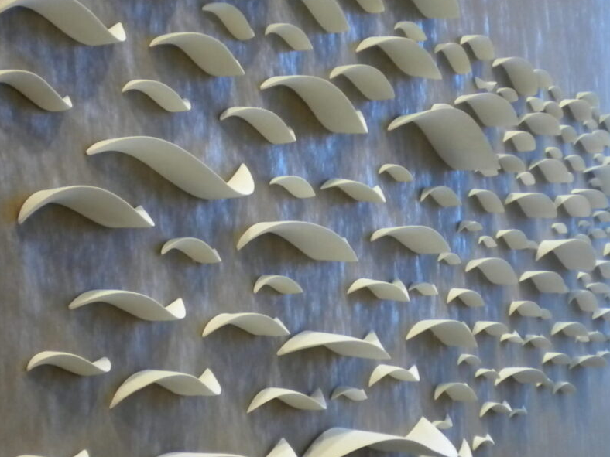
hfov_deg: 30.3
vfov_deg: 22.9
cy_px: 202
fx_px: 1128
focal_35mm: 64
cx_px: 320
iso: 400
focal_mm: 6.3
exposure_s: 1/23.5
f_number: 3.1
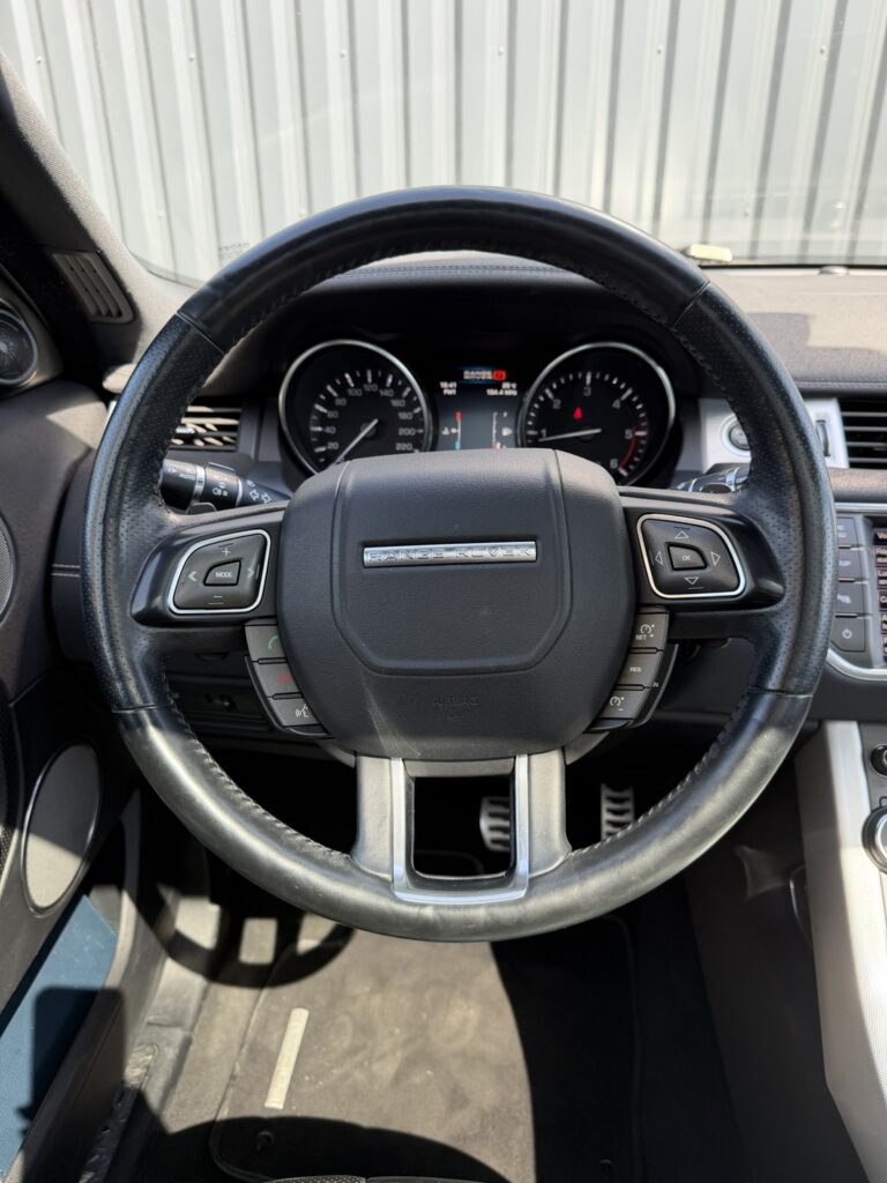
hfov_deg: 56.8
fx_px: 820
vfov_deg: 71.6
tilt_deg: -26.2
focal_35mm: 24
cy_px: 592
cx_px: 444
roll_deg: +0.4
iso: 80
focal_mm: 6.76
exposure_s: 1/172
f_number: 1.78
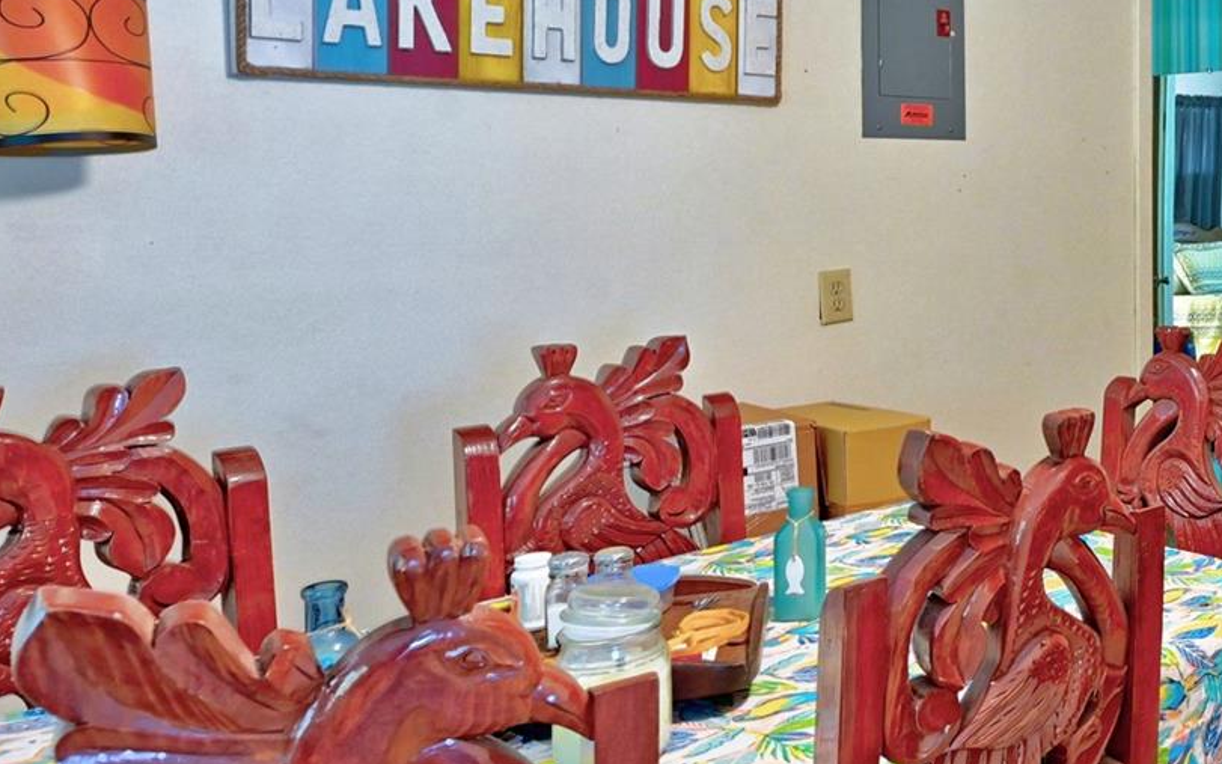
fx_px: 1199
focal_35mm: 36
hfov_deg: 41.4
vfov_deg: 34.7
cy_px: 206
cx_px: 1383
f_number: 8
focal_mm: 14
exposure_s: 1/2.5
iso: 800
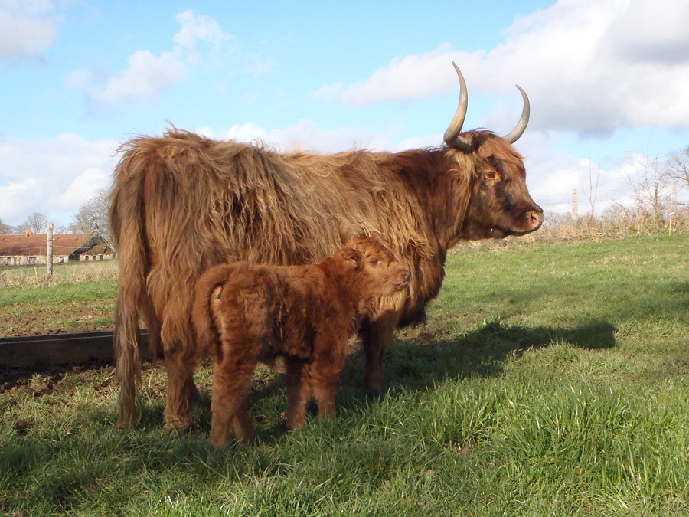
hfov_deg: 33.8
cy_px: 258
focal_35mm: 57
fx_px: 1135
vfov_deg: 25.7
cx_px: 344
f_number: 7.1
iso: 400
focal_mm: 10.34
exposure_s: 1/640
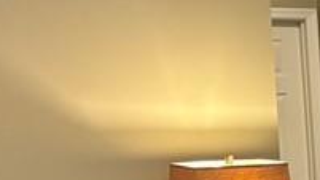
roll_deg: +1.2
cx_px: 549
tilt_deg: -8.7
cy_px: 253
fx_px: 1222
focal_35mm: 144
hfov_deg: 13.6
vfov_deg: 8.3
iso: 400
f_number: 1.6
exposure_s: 1/60
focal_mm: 5.96
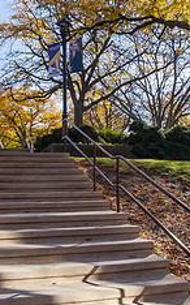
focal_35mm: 43
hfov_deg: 29.7
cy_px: 152
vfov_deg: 46.2
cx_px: 74
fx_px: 357
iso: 320
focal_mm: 17
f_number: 14
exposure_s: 1/160
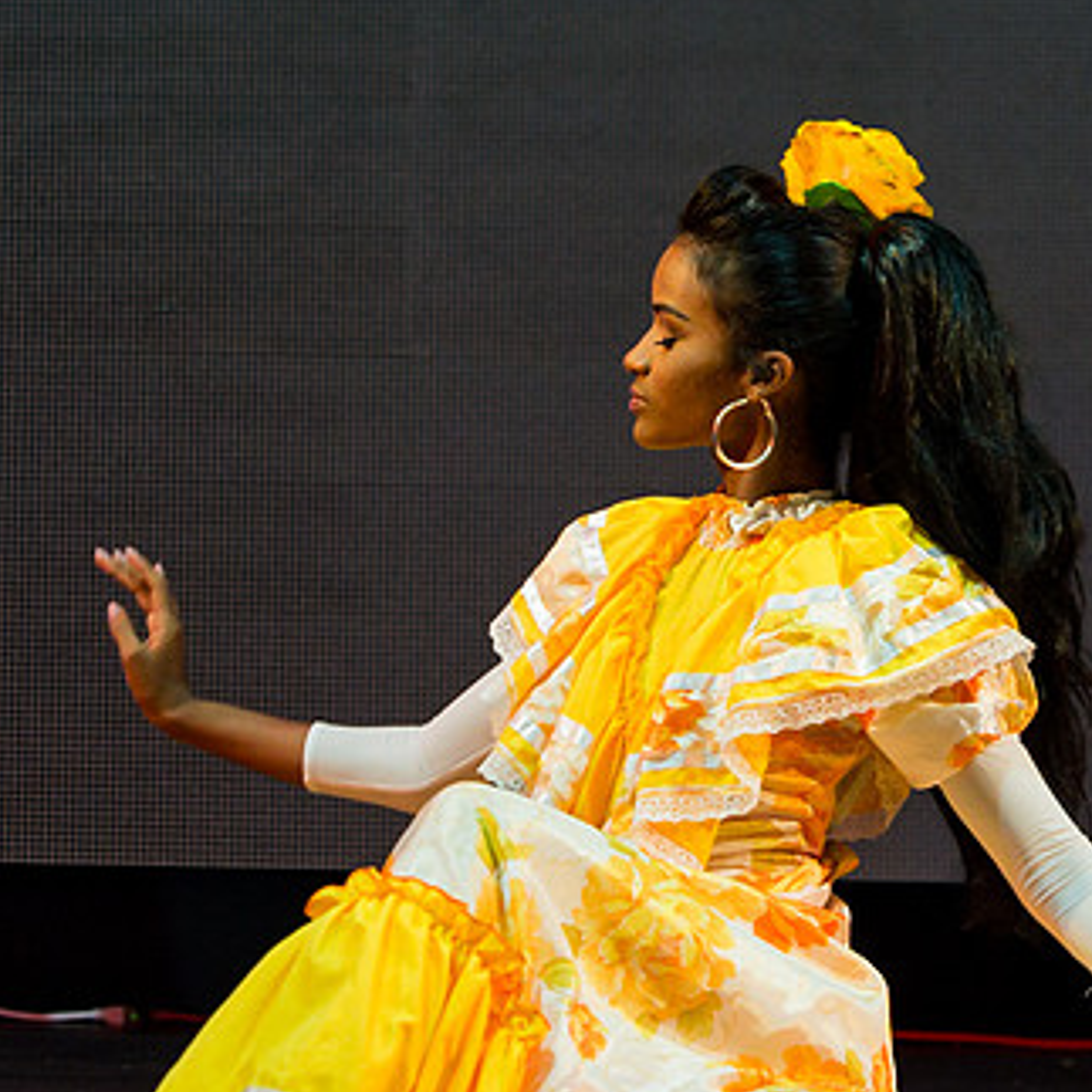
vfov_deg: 4.9
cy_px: 347
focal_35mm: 354
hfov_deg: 4.9
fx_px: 12634
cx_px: 761
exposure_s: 1/160
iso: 3200
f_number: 5
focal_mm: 105
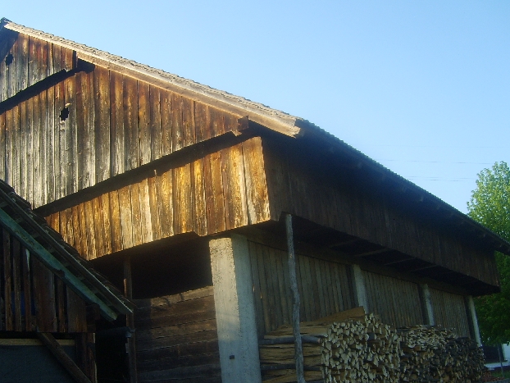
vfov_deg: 32.2
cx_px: 218
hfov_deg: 42.0
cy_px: 213
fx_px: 663
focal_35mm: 45
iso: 50
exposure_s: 1/250
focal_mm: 5.8
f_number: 2.8
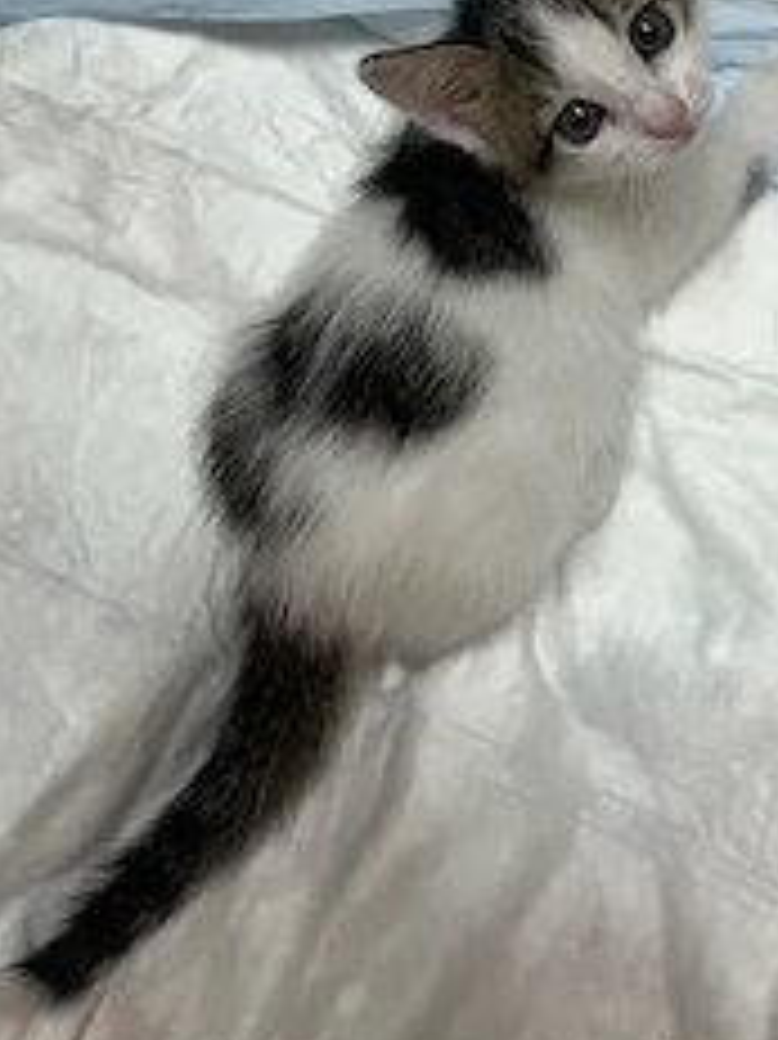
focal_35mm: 45
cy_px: 203
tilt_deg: -76.2
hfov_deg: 31.7
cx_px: 558
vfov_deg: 40.3
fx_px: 1350
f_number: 1.6
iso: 64
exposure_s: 1/100
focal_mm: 5.1
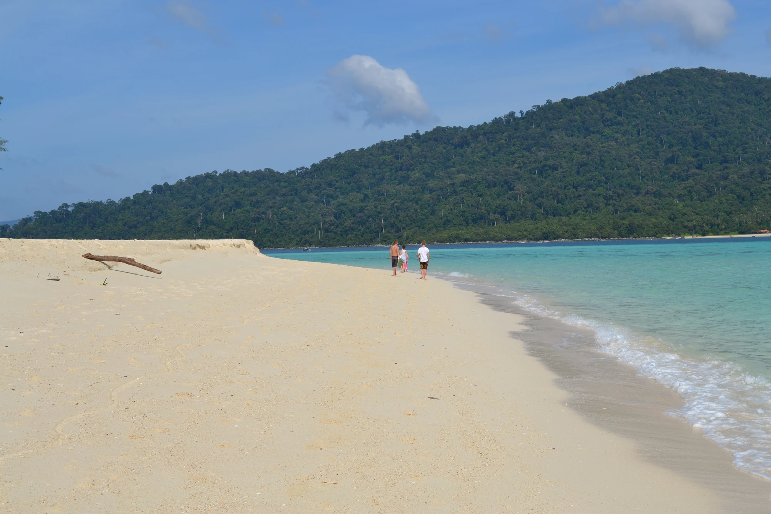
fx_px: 1092
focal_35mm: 51
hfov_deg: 38.9
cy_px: 257
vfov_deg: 26.5
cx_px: 386
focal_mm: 34
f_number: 10
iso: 100
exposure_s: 1/400
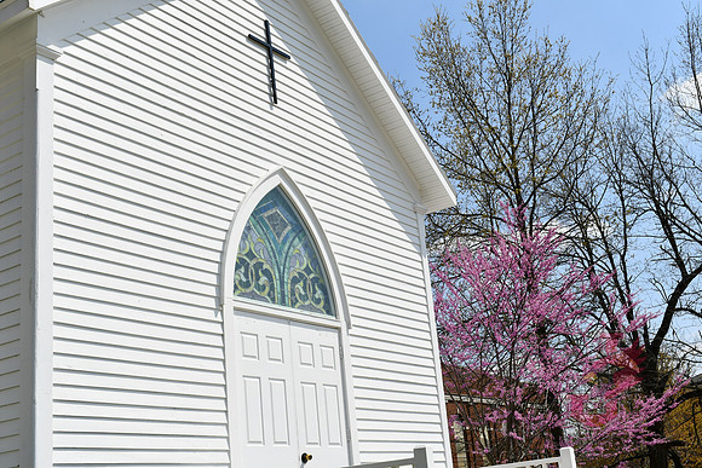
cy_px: 234
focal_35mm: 46
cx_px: 351
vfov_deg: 29.3
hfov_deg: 42.7
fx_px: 897
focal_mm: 31
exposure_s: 1/250
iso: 100
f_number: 13
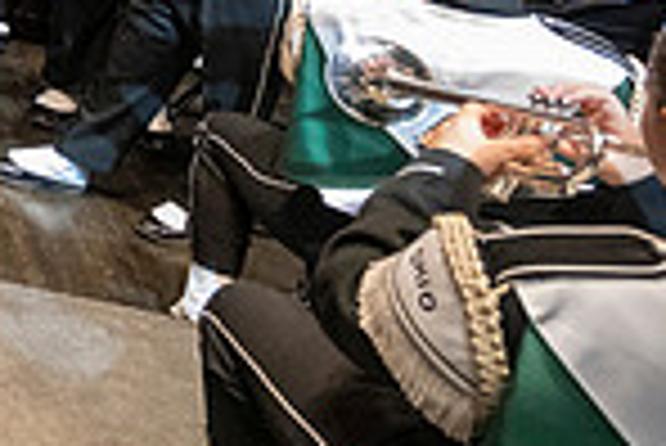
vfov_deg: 20.1
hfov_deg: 20.0
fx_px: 1018
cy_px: -277
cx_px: -634
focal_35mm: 55
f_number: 4
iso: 4000
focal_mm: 14
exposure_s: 1/500
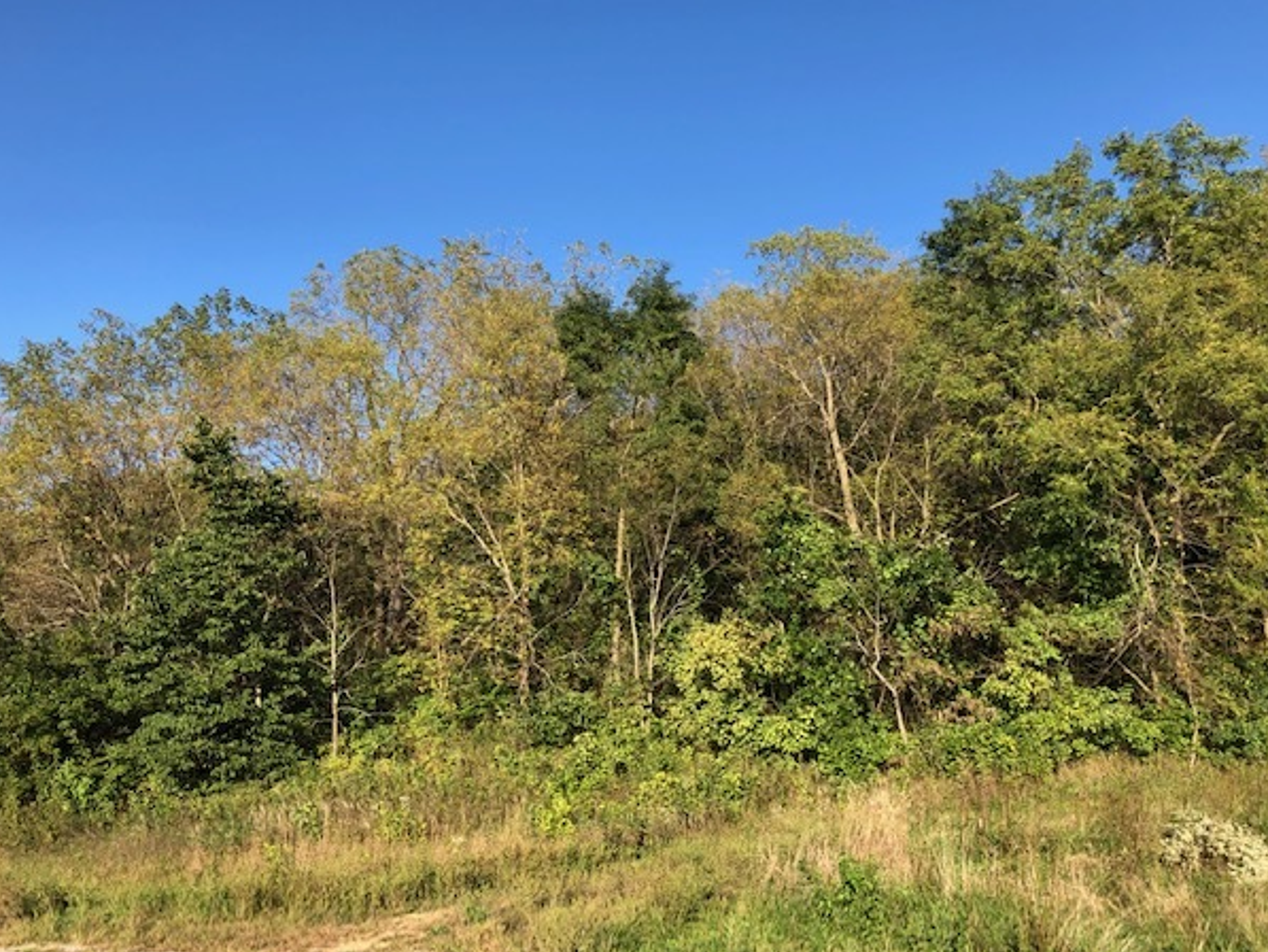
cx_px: 635
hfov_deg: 60.0
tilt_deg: +19.7
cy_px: 472
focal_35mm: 30
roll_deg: -1.1
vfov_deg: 46.8
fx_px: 1099
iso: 20
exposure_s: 1/738
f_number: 1.8
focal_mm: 3.99
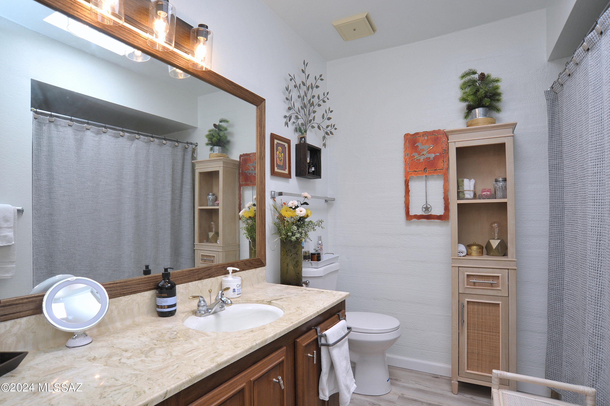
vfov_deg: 67.3
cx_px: 305
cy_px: 203
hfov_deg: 90.0
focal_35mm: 18
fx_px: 305
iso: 400
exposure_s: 1/30
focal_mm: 18
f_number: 10
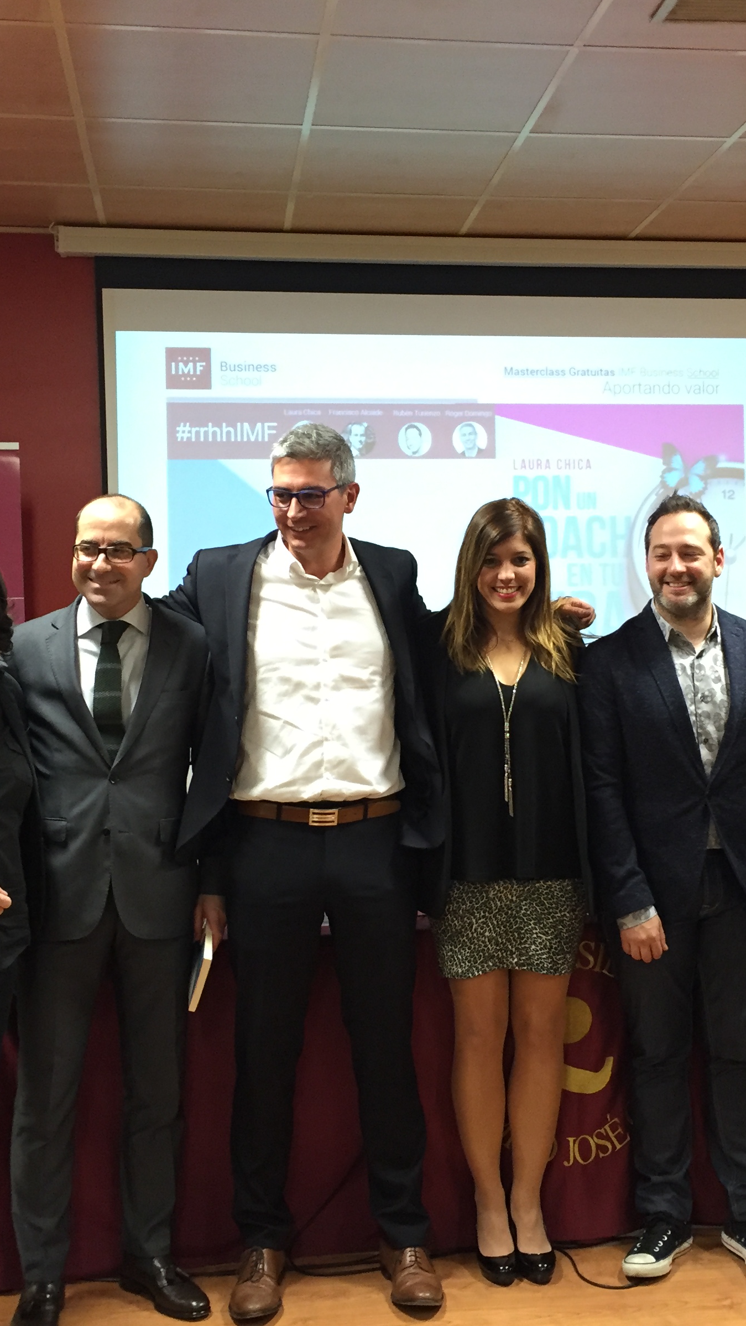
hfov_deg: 27.7
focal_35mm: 43
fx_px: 1512
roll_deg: +1.2
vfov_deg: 47.4
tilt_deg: -0.4
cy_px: 674
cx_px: 426
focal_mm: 4.15
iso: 200
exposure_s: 1/33
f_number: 2.2
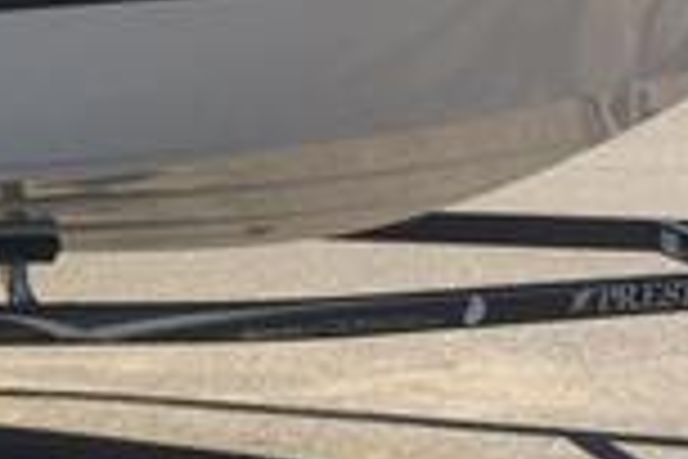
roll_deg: -1.7
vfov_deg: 10.9
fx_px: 2408
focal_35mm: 126
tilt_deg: -6.6
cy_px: 140
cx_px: -130
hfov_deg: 15.7
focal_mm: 4.15
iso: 32
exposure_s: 1/1368
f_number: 2.2
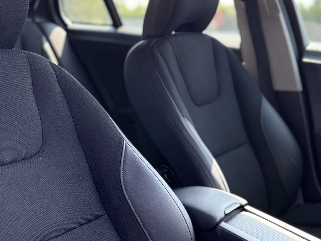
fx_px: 510
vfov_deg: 24.8
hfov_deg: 34.6
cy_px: 261
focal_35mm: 55
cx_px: 212
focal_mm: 6.76
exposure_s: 1/170
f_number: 1.78
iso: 64
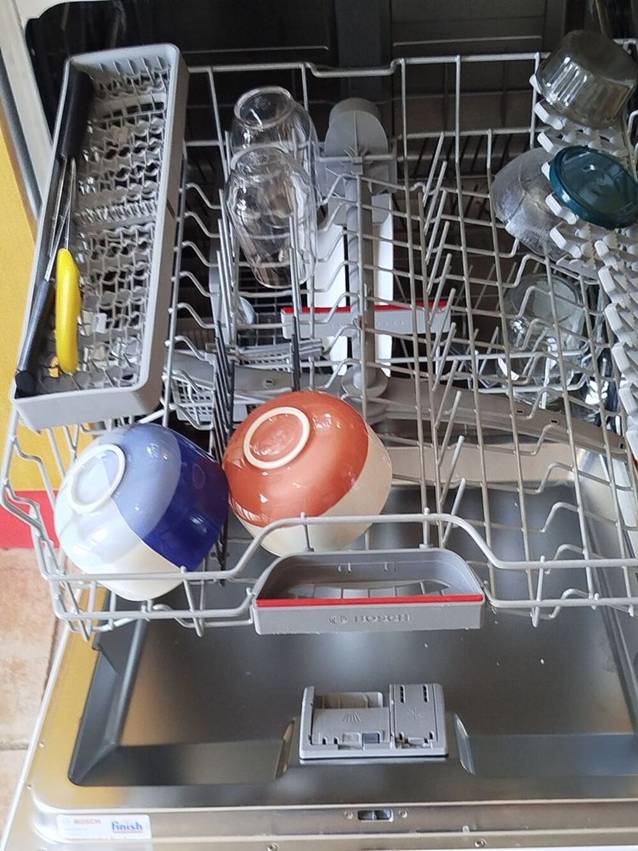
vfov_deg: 34.9
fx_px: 1351
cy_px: 426
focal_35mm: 55
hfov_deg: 26.6
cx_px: 319
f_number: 1.7
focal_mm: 5.31
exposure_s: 1/33
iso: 125
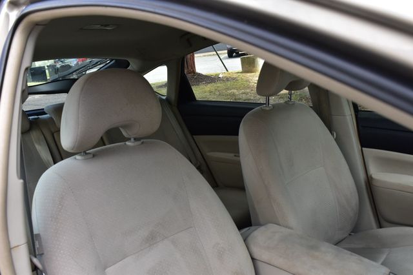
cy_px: 138
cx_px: 206
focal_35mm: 34
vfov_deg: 38.3
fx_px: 396
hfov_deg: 55.1
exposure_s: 1/100
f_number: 9
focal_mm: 23
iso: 400
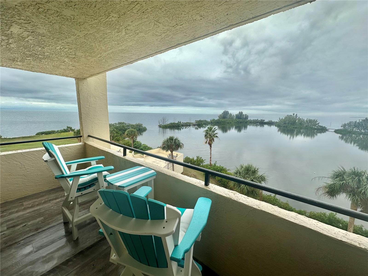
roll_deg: -0.9
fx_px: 149
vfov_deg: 85.7
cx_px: 184
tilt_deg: -9.2
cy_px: 138
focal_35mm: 14
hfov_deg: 102.1
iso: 40
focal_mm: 2.22
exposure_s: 1/1014
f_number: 2.2
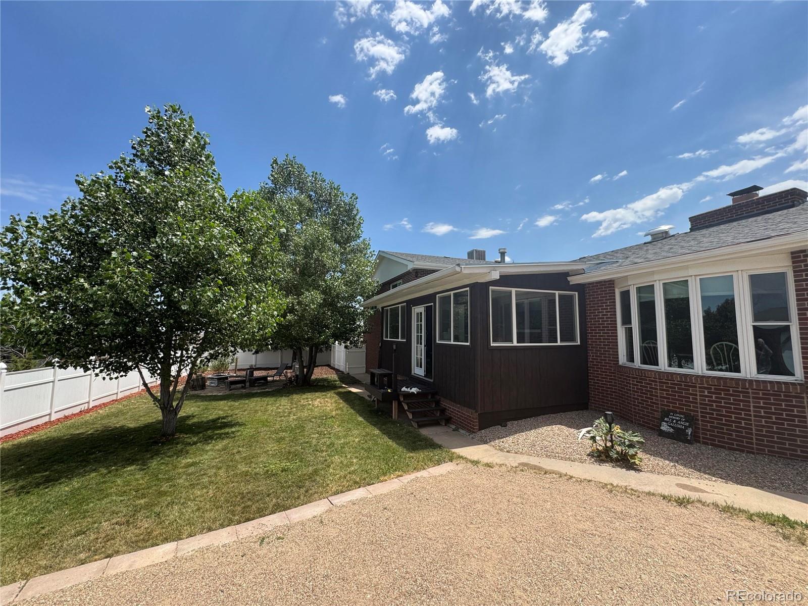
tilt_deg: +5.2
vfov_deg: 85.7
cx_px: 404
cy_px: 303
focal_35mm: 14
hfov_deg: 102.1
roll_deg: -0.6
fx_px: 327
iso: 50
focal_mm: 2.22
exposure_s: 1/1506
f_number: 2.2
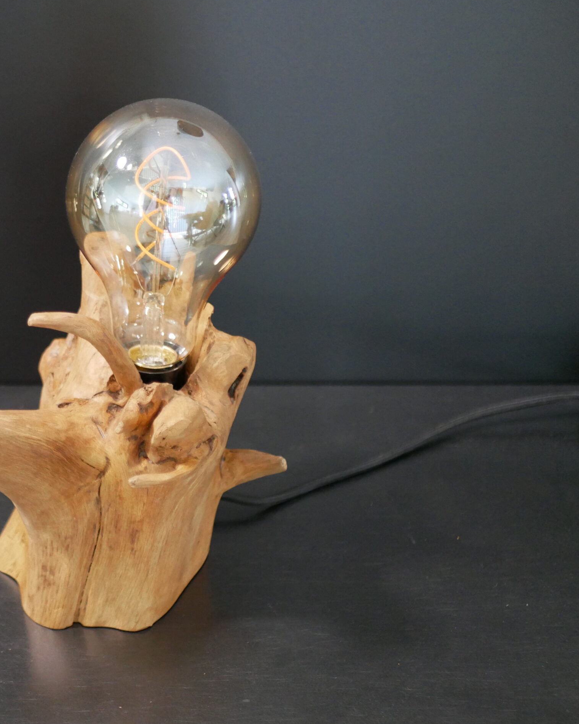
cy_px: 362
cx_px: 98
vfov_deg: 28.7
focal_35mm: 66
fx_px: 1414
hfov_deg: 22.8
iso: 2000
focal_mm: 25
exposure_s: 1/60
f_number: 1.7
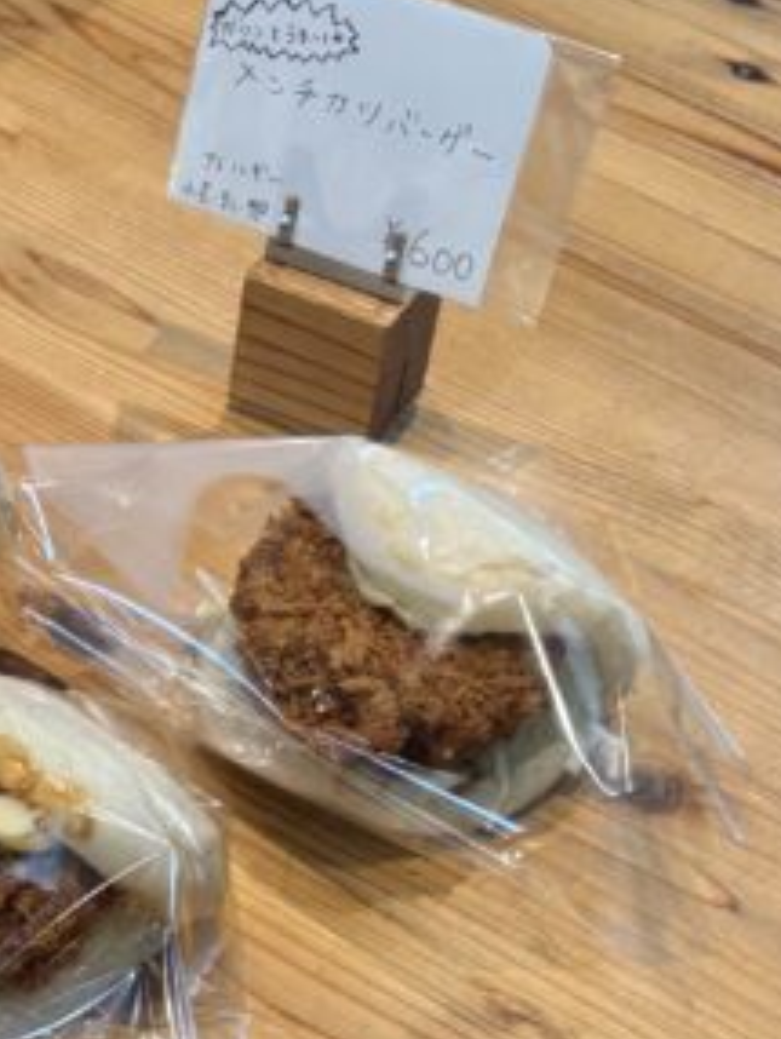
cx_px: -7
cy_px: 1024
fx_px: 2794
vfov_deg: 20.4
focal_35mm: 93
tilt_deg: -52.0
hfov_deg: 15.6
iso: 40
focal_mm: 5.96
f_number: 1.6
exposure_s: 1/123
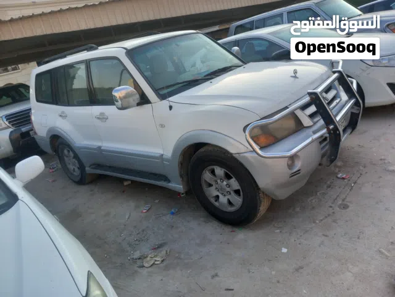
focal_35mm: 27
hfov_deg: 65.3
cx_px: 198
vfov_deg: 51.4
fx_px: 308
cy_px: 148
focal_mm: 4
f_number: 1.8
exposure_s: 1/145
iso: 20
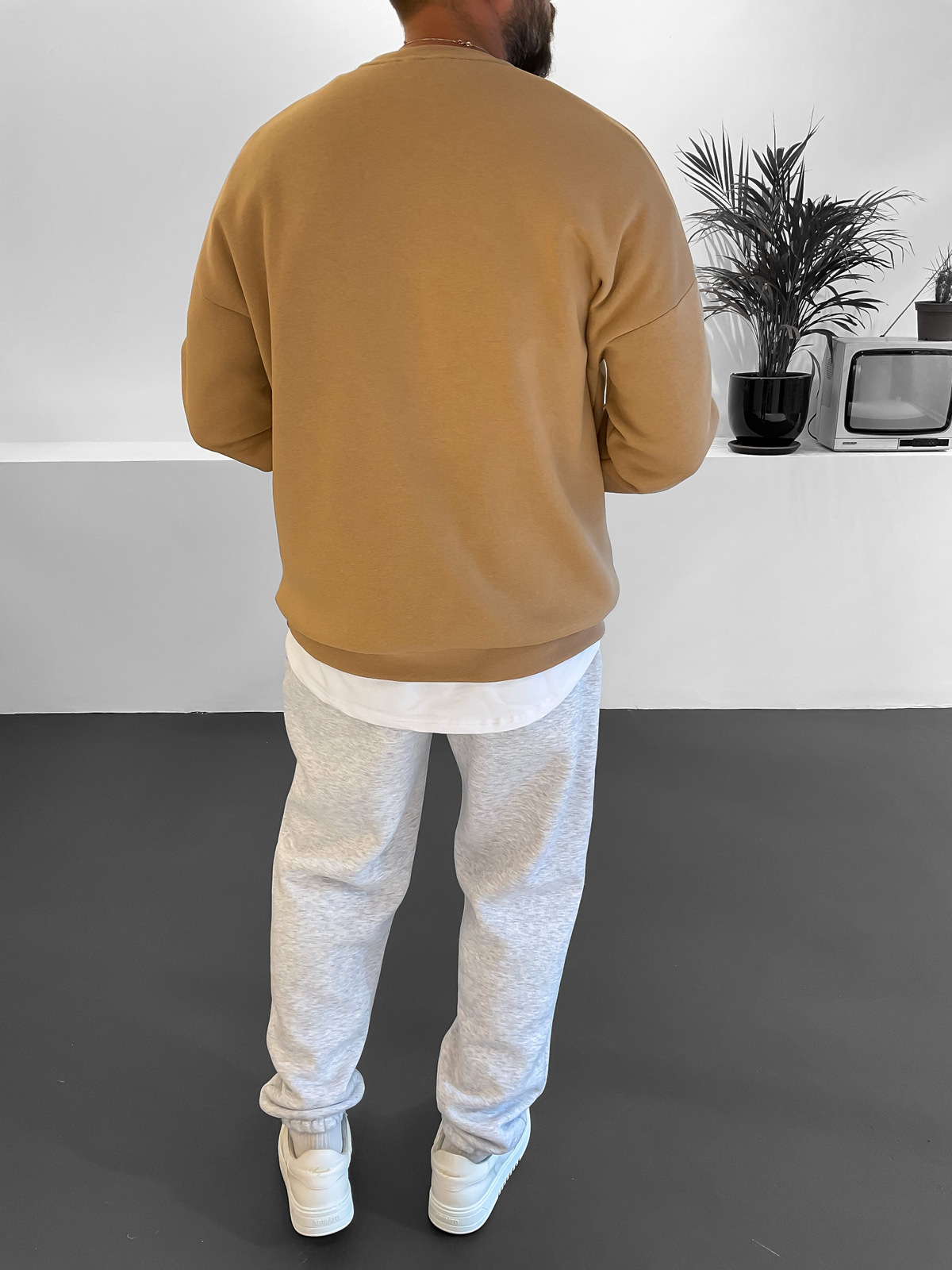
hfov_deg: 48.2
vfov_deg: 61.7
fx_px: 1063
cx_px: 476
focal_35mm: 29
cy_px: 635
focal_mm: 3
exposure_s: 1/100
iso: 40
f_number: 1.8
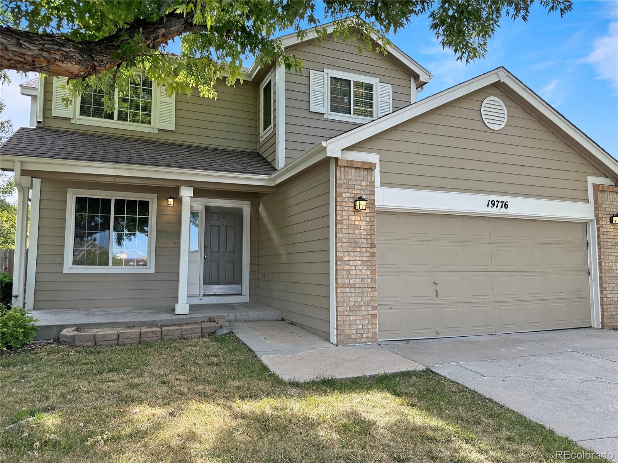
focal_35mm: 24
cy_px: 232
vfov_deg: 56.8
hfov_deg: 71.6
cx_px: 309
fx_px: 428
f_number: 1.78
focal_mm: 6.86
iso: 80
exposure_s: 1/879
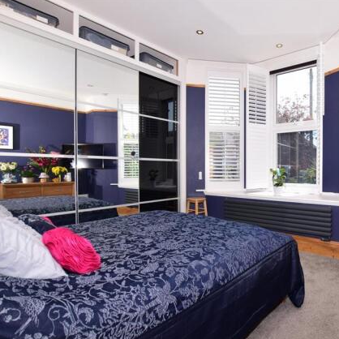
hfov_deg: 71.4
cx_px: 240
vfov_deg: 74.8
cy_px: 174
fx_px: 222
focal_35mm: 20
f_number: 13
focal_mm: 10
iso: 400
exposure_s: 1/200
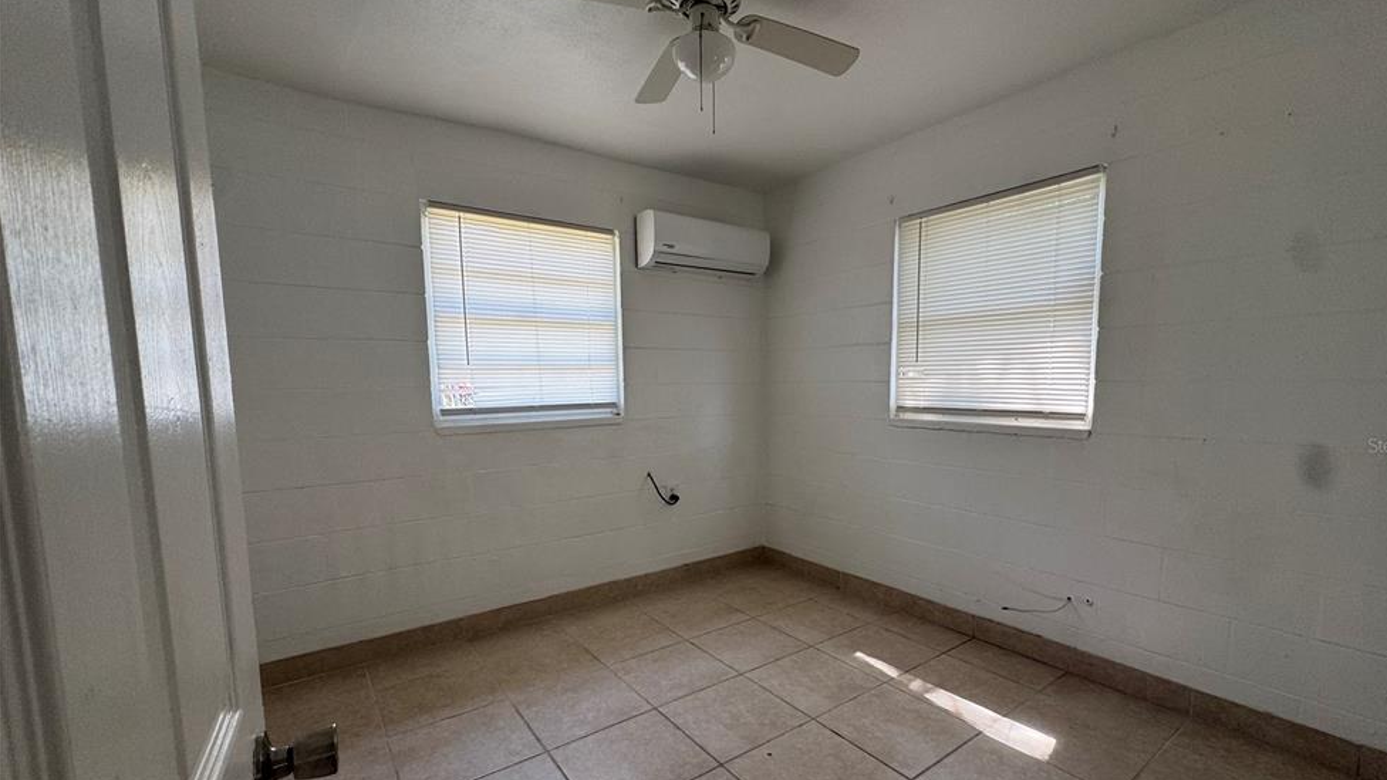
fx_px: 588
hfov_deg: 99.3
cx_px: 726
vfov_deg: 66.8
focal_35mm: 16
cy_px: 445
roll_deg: +1.0
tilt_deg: -6.7
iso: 80
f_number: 2.2
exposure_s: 1/99
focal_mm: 2.22
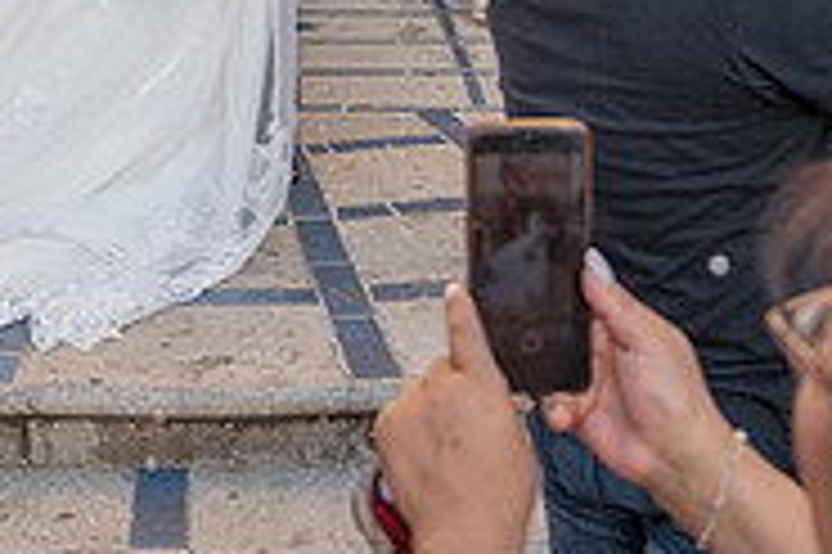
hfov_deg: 22.6
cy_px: -259
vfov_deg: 14.5
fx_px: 2032
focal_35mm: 88
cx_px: 81
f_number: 4
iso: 1000
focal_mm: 28
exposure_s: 1/1600
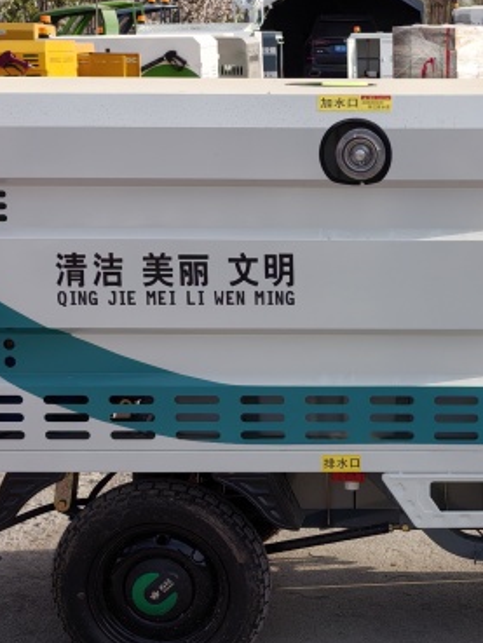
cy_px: 335
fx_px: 1450
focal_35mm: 78
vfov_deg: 25.0
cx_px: 431
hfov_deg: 18.6
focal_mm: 5.72
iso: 50
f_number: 2
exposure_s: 1/2433
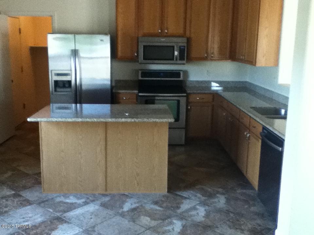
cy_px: 118
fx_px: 290
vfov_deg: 44.2
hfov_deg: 56.8
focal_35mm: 32
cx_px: 157
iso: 320
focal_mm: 3.85
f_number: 2.4
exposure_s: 1/30
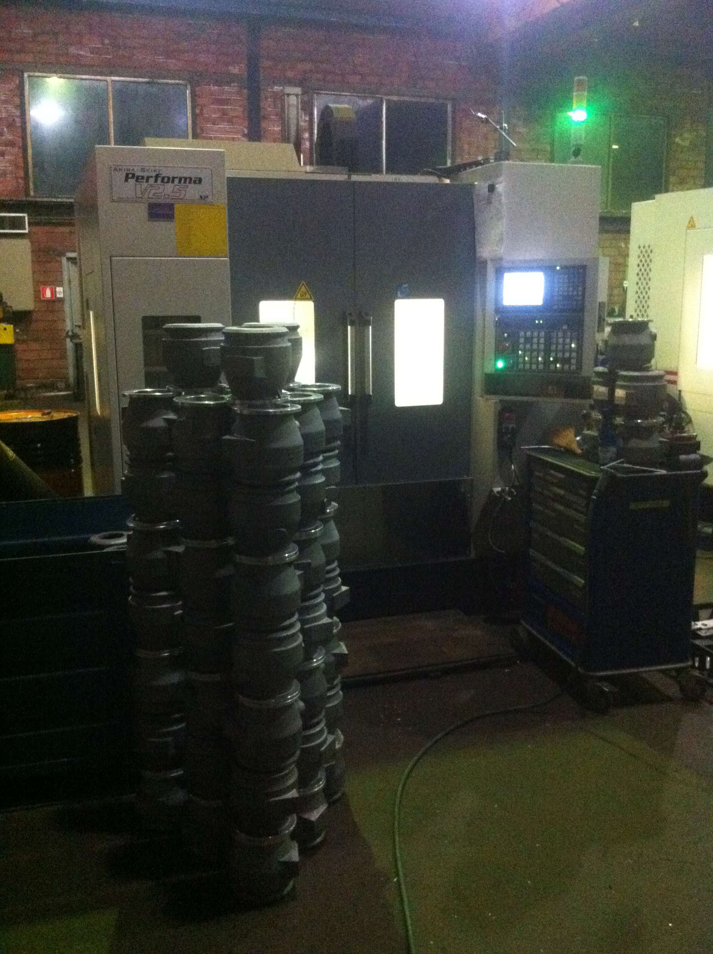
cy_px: 477
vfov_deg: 52.7
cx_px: 356
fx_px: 964
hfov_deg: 40.6
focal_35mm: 35
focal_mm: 3.85
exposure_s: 1/15
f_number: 2.8
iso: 1000
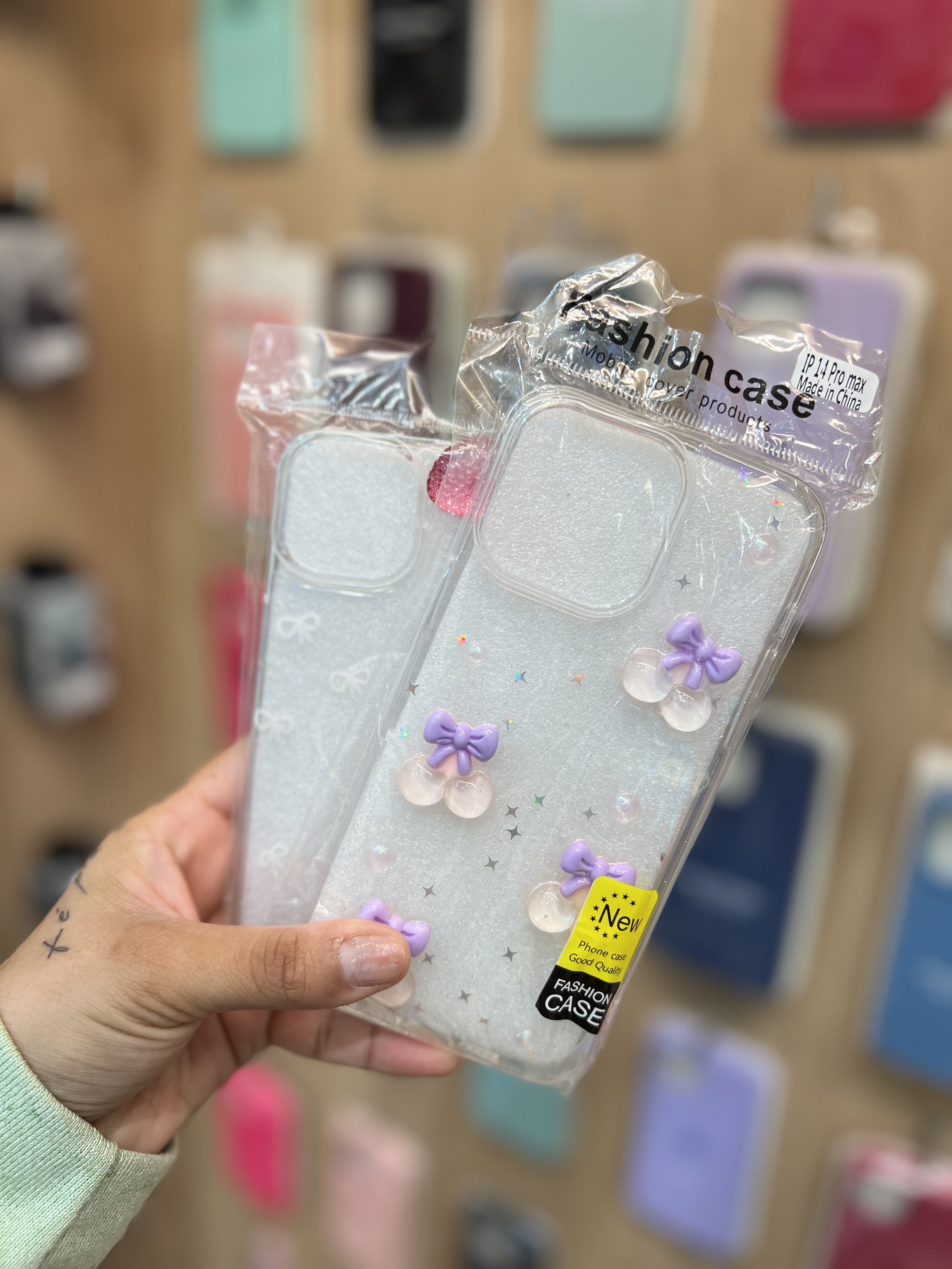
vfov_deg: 67.3
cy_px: 634
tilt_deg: -18.4
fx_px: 953
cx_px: 476
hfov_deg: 53.1
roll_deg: -2.3
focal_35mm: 26
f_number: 1.5
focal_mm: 5.7
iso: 64
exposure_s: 1/100
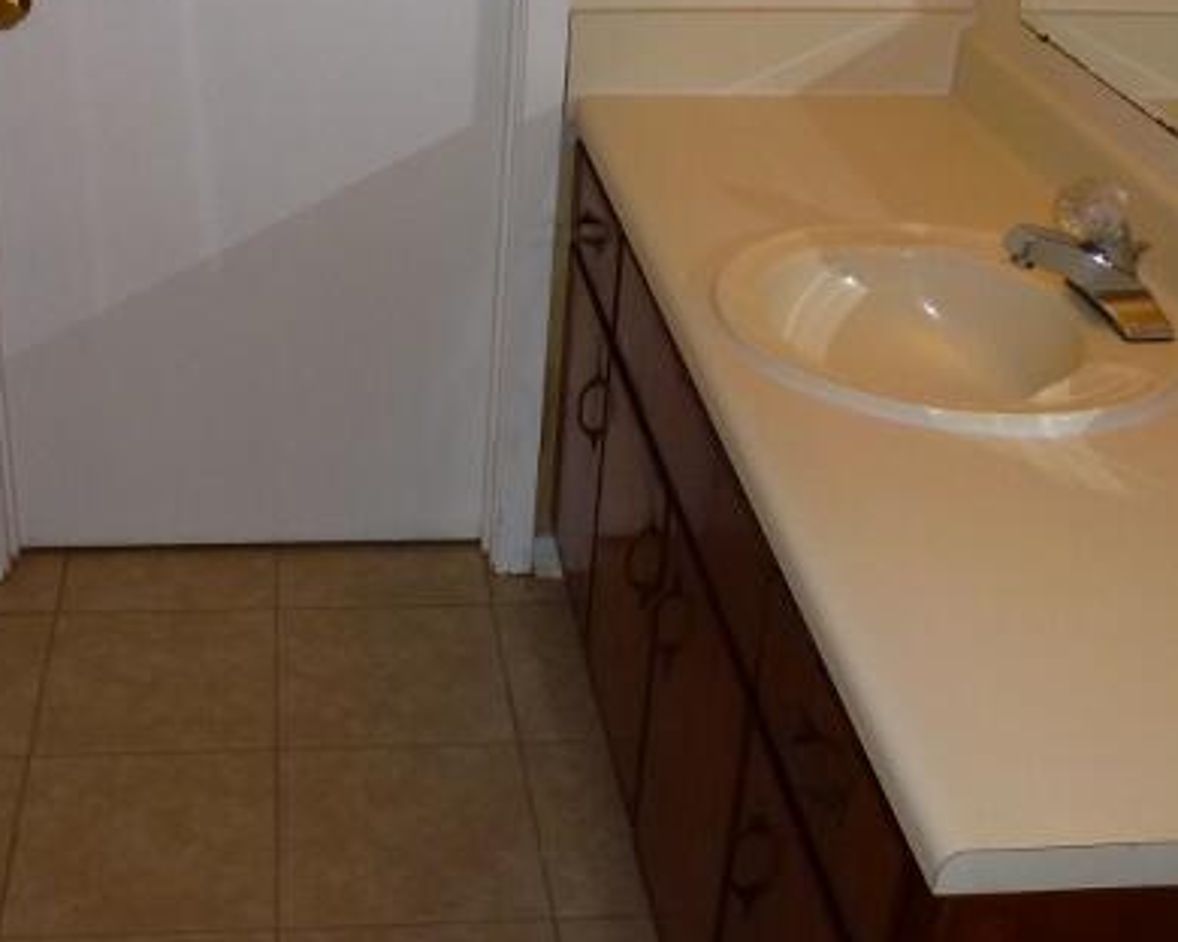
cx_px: 393
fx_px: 1673
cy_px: 380
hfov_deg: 38.3
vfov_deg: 31.4
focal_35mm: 48
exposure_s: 1/60
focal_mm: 4.3
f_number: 3.3
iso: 250
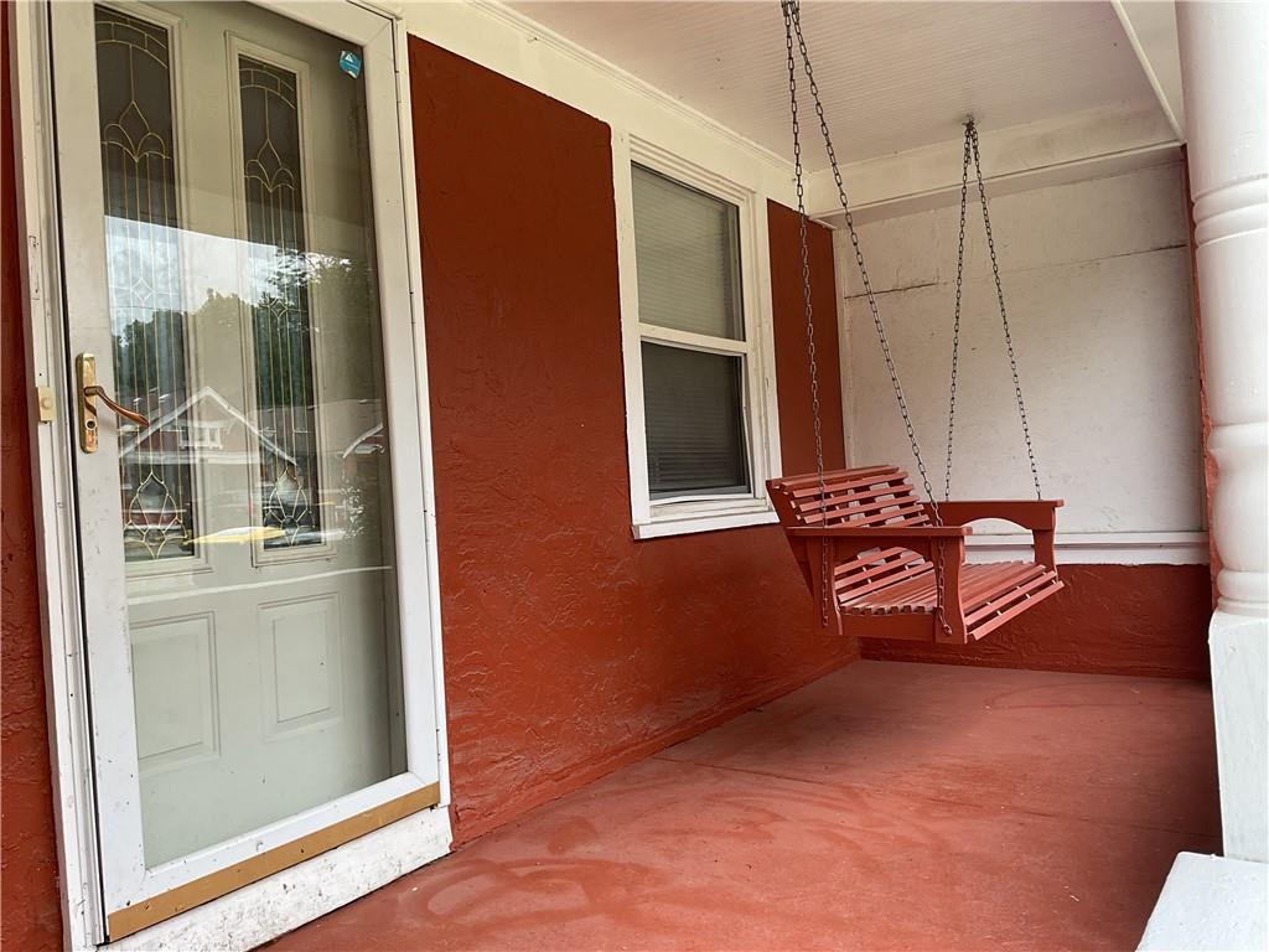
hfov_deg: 61.7
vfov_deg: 48.2
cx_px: 634
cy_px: 476
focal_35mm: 29
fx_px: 1063
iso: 16
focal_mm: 3
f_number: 1.8
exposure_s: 1/247
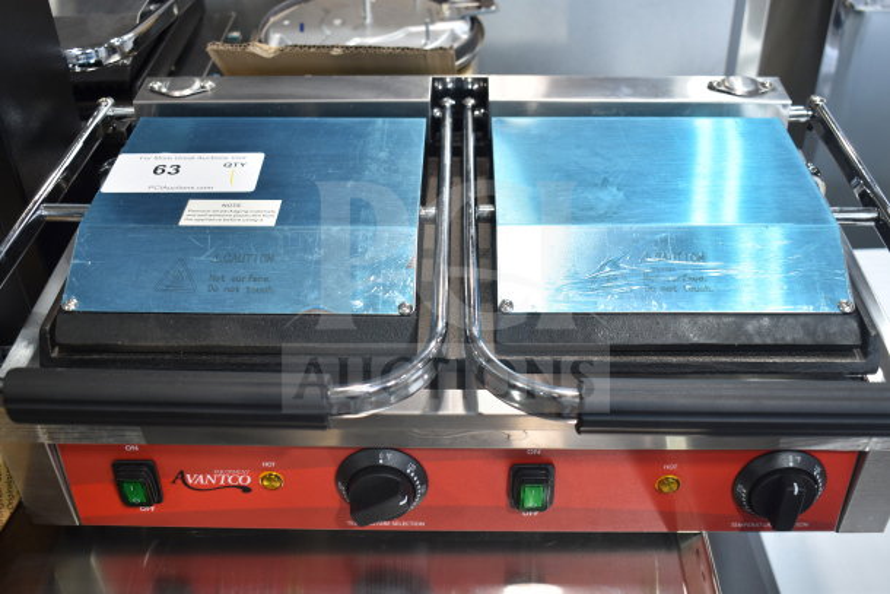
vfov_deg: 34.2
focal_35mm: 39
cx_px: 445
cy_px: 297
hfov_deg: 49.5
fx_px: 964
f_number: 4
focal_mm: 26
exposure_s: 1/40
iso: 220
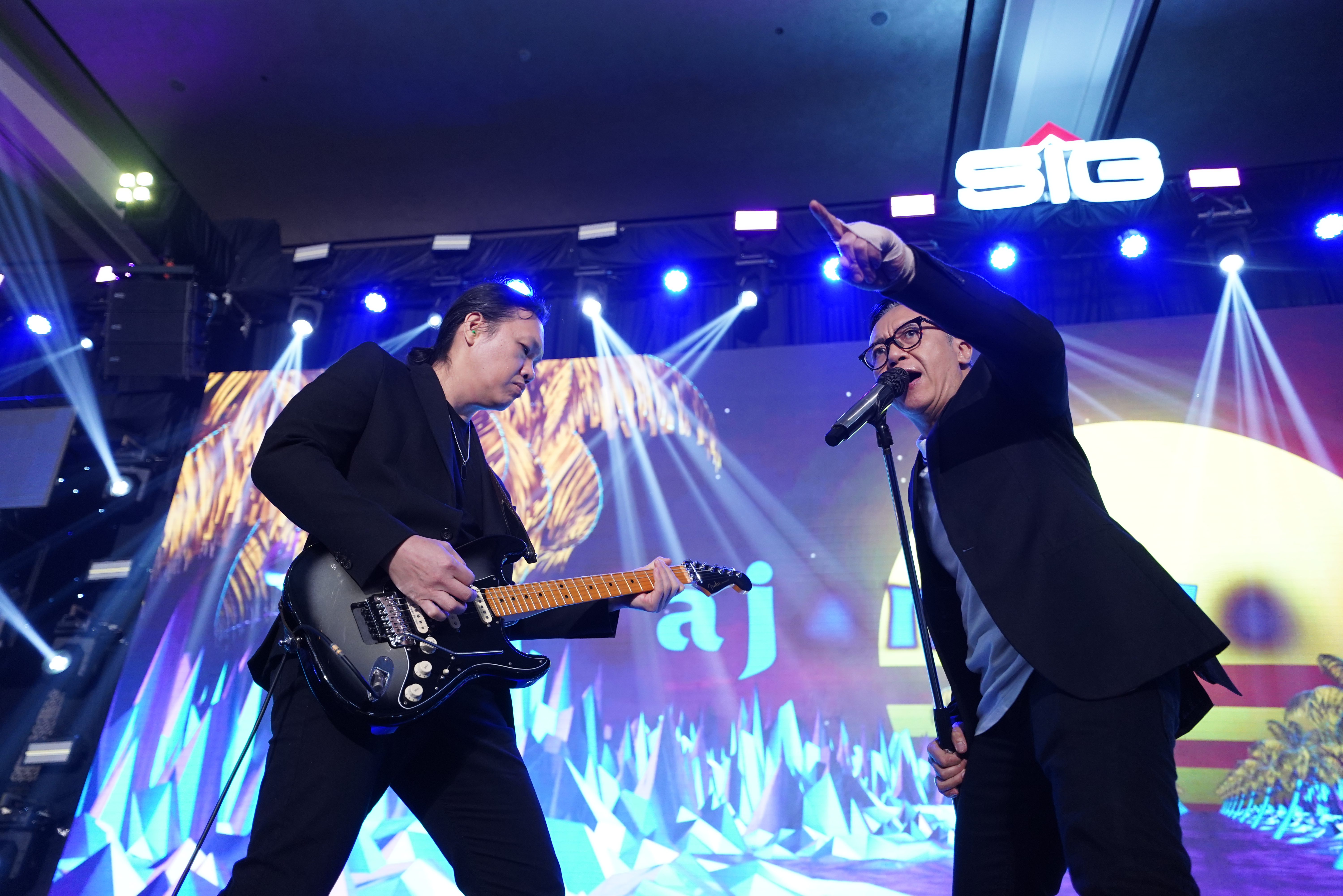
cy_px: 448
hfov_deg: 67.4
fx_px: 1007
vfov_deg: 47.9
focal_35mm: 27
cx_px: 672
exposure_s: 1/160
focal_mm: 27
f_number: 2.8
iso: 2000
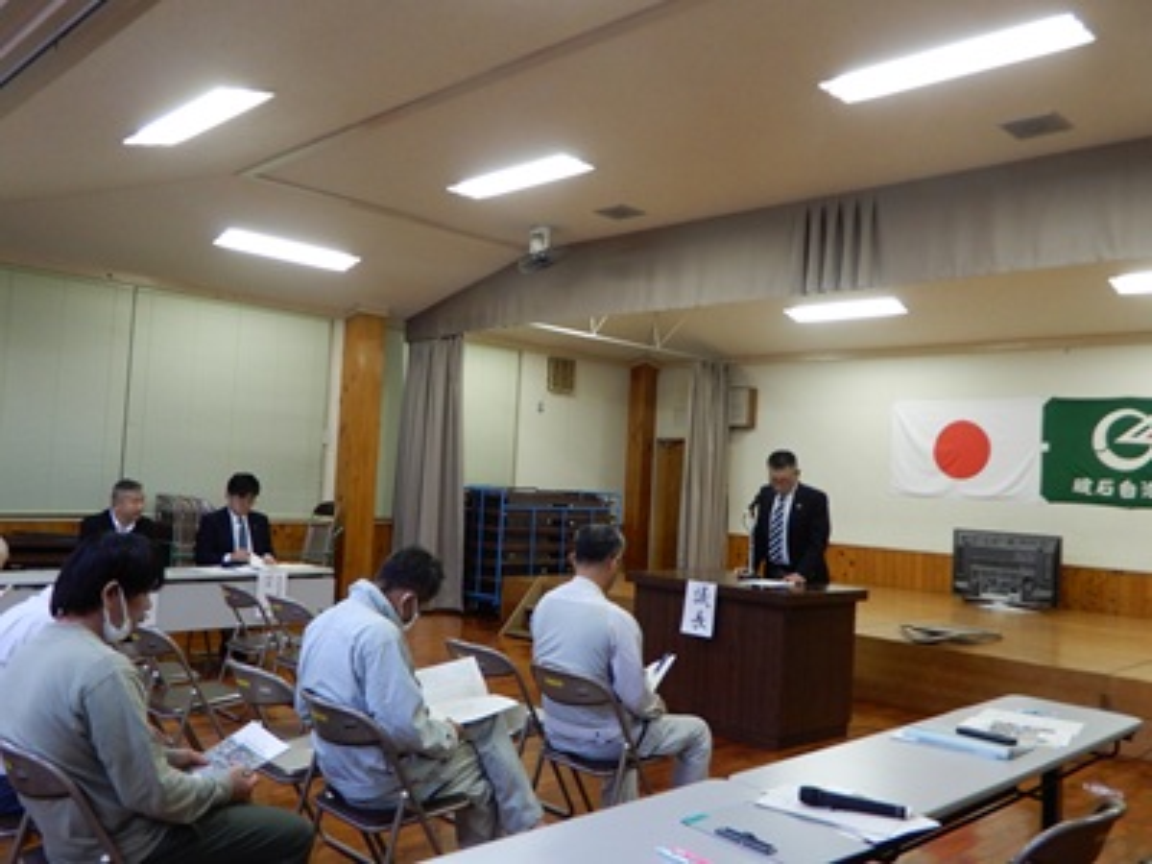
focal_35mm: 30
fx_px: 998
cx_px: 576
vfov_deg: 46.8
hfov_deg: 60.0
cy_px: 432
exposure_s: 1/30
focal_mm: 5.4
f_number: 3.5
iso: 320
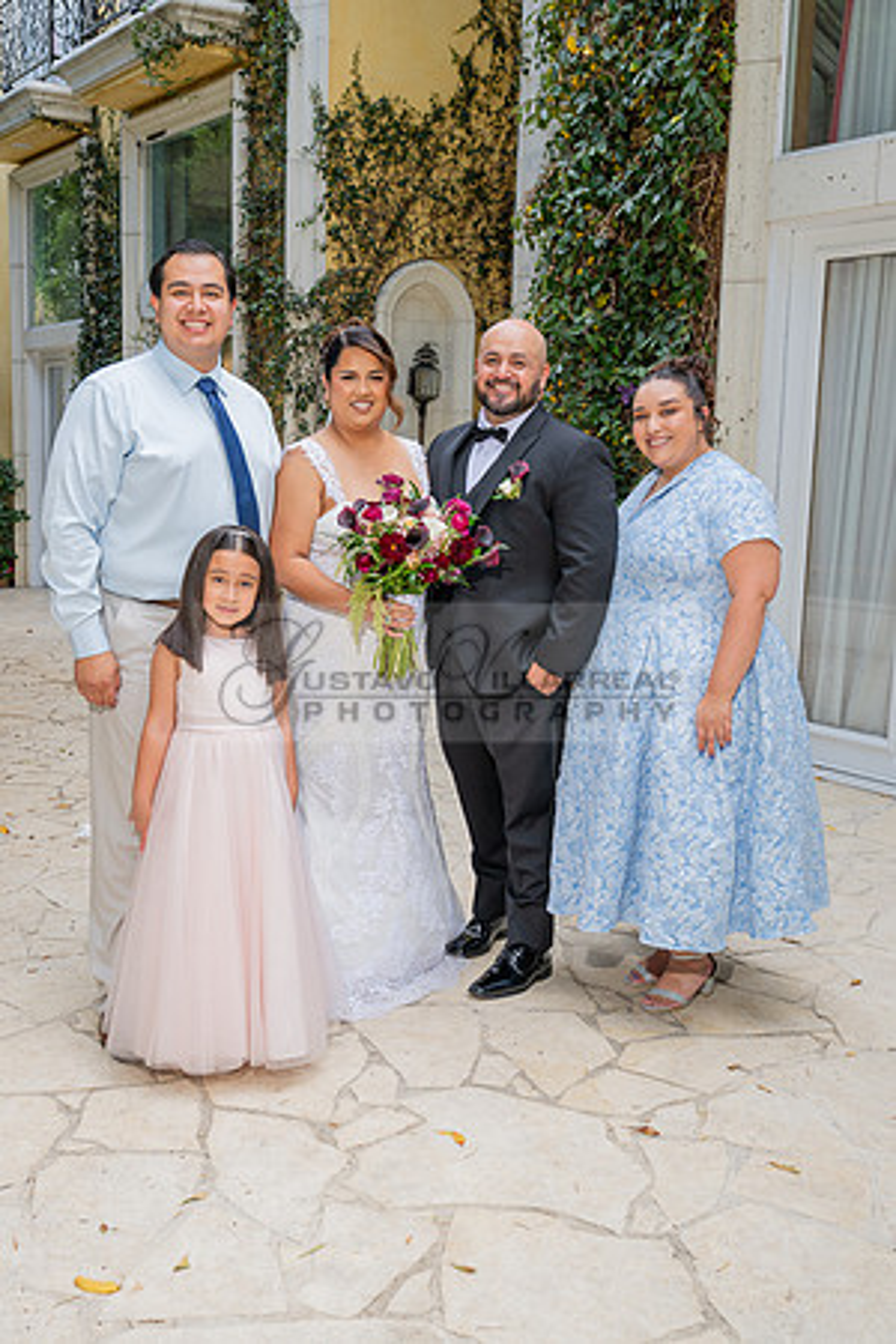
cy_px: 672
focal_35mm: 38
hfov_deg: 35.1
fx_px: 1419
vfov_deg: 50.7
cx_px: 448
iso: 200
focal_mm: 38
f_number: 5
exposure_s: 1/200
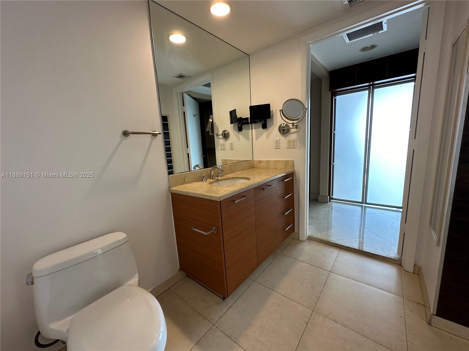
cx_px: 234
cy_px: 176
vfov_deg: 85.7
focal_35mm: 14
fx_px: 190
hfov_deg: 102.1
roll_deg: +3.2
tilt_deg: -9.3
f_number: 2.2
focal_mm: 2.22
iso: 200
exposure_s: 1/60
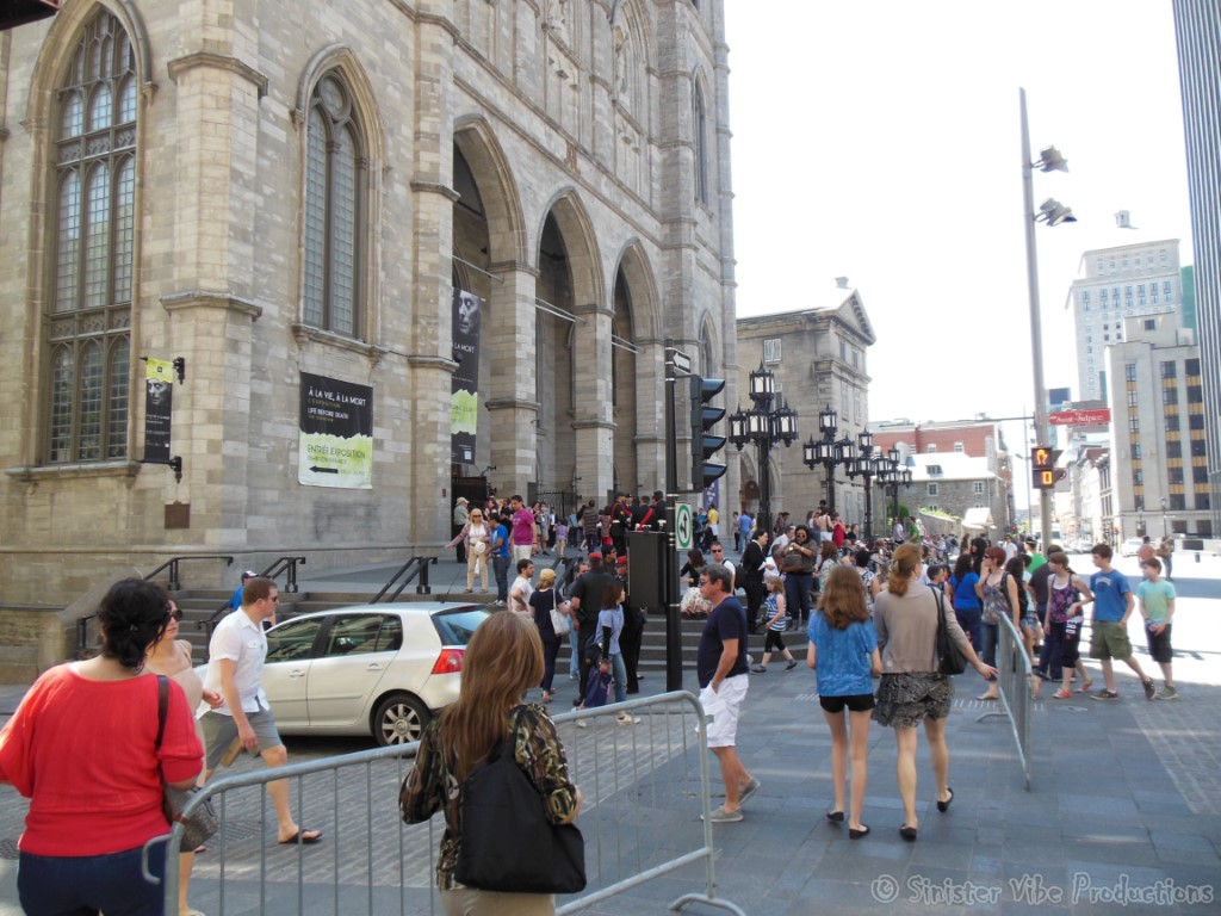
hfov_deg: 69.4
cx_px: 610
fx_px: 882
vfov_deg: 54.9
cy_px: 458
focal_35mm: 25
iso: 125
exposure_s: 1/250
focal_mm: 4.5
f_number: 3.2
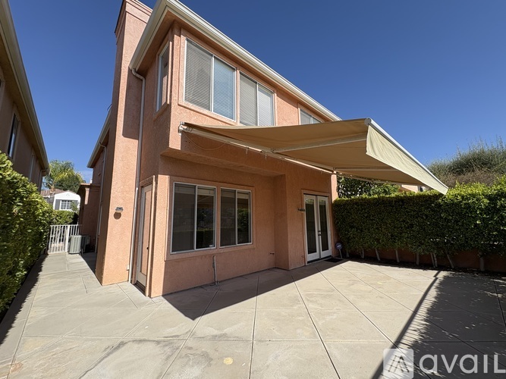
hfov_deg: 102.1
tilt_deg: +7.8
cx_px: 253
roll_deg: +0.9
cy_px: 190
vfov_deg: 85.7
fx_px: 205
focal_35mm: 14
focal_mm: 2.22
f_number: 2.2
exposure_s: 1/1020
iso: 50
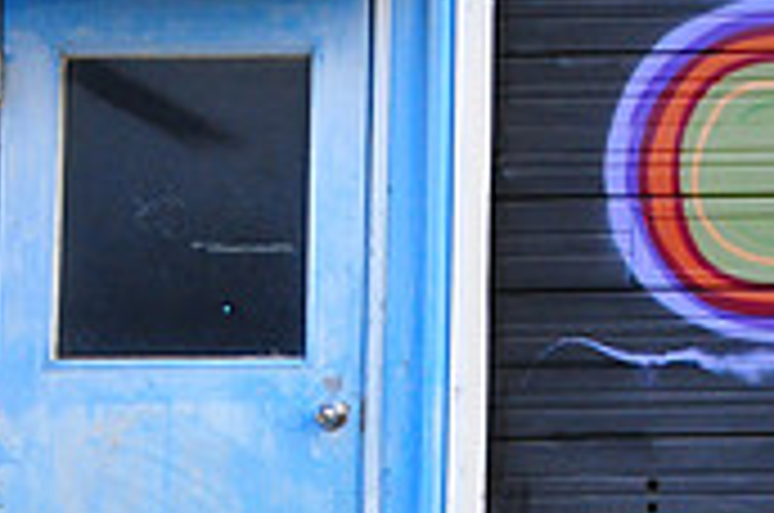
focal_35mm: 142
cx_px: 1202
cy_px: 38
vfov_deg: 9.6
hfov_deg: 13.5
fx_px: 3047
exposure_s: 1/125
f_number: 9
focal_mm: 28
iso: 800
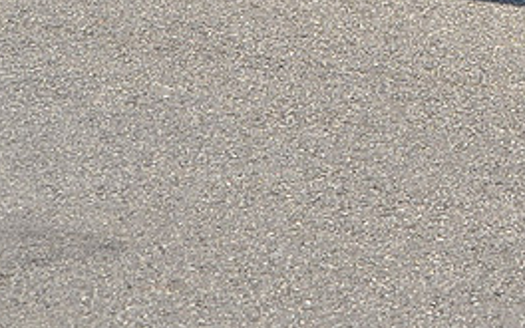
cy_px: -373
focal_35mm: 350
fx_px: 5010
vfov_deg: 3.7
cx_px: 875
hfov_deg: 5.9
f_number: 8
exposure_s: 1/250
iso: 100
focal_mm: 55
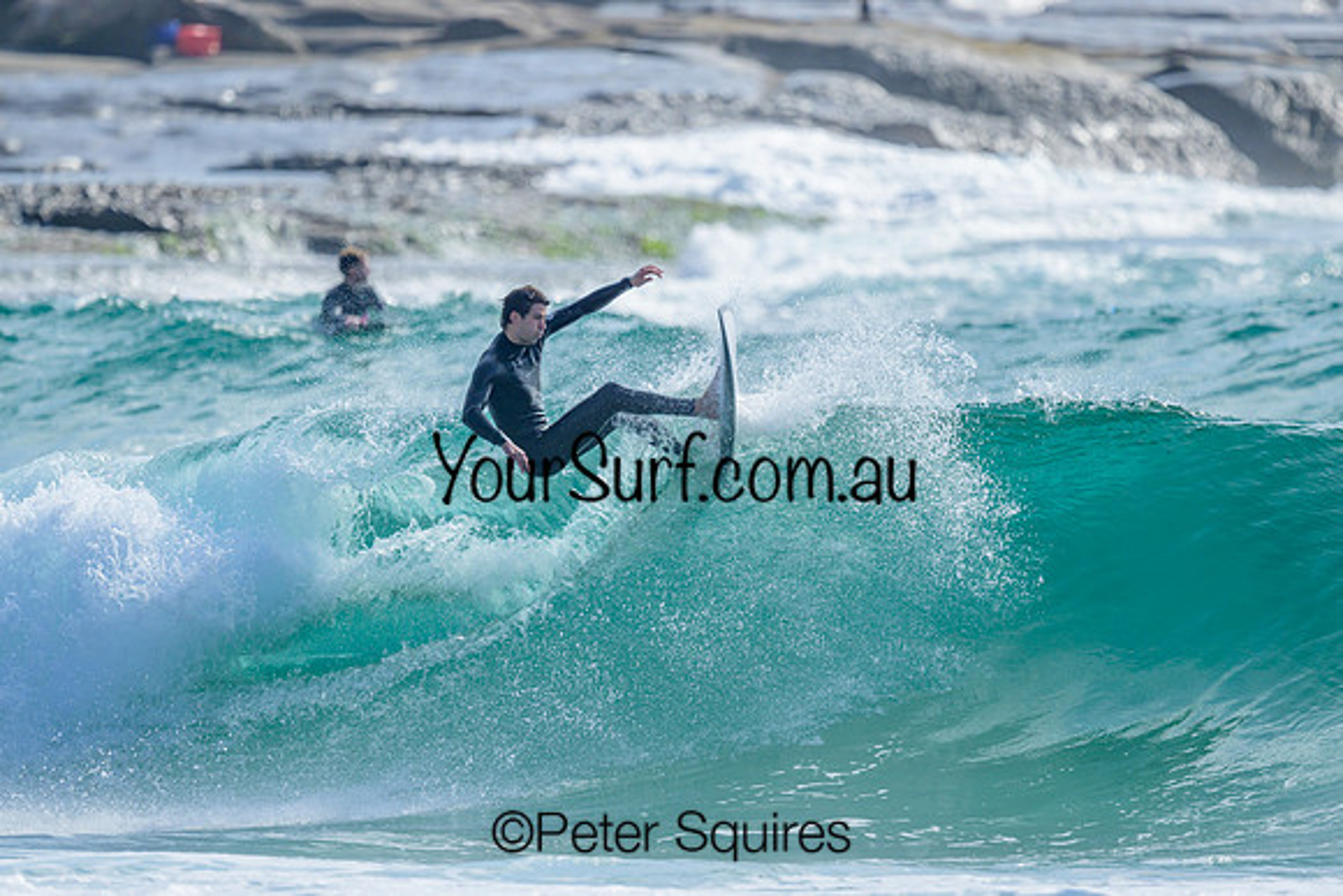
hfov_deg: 2.6
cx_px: 672
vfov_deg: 1.7
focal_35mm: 800
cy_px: 448
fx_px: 29850
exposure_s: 1/2000
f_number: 6.3
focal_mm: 800
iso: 250
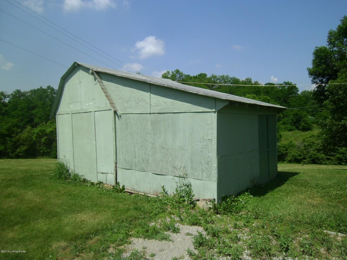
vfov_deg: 53.1
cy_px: 130
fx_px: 261
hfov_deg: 67.3
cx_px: 174
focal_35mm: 26
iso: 100
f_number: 9.3
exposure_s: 1/317
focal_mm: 4.5
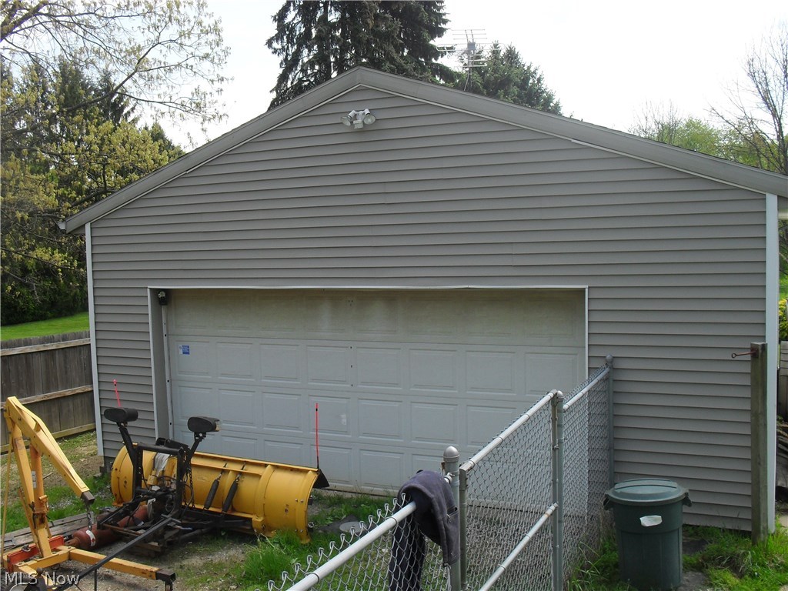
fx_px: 797
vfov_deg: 40.7
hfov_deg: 52.6
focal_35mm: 35
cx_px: 394
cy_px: 296
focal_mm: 6.3
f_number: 8.4
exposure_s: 1/125
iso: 100
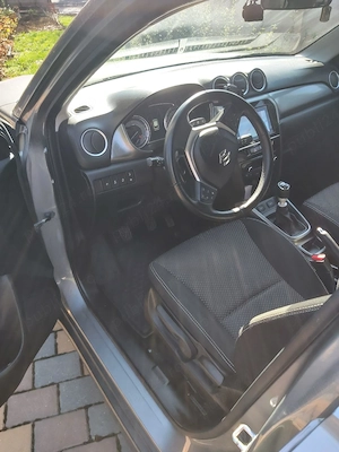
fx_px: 339
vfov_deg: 67.3
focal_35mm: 26
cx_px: 170
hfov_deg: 53.1
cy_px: 226
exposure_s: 1/132
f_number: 1.7
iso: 64
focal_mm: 3.92
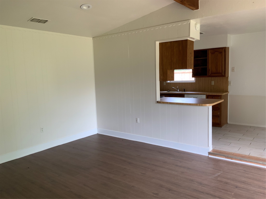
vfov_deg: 48.2
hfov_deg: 61.7
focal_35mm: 29
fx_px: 223
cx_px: 133
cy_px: 100
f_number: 1.8
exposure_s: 1/84
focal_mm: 3
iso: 64
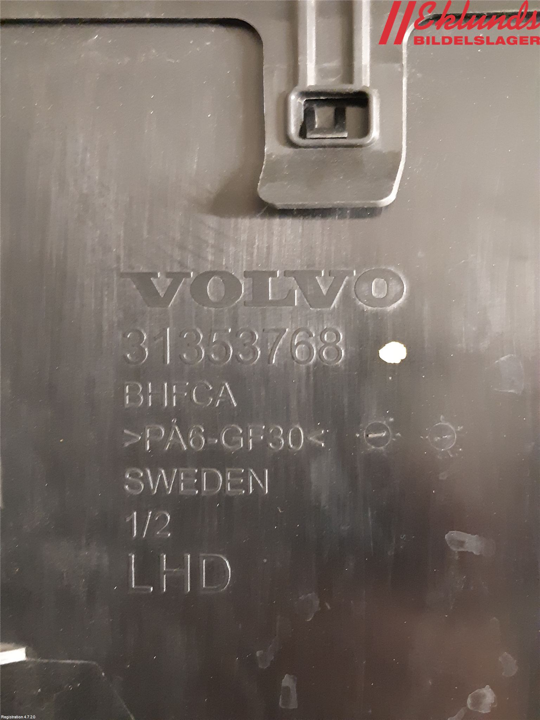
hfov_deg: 53.1
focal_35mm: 26
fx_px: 541
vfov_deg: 67.3
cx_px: 270
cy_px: 360
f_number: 1.7
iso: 640
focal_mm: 3.93
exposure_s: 1/17
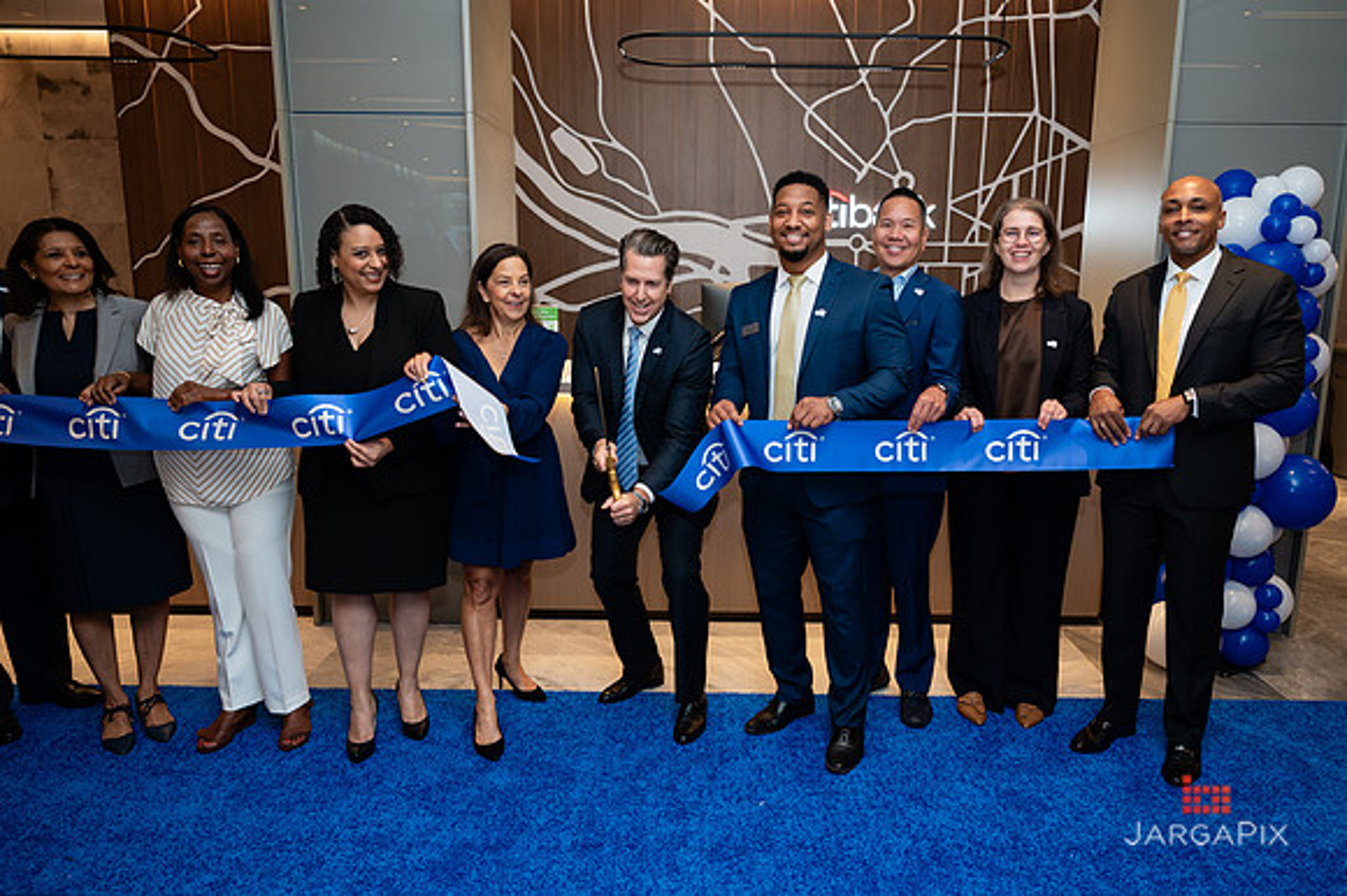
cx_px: 716
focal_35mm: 26
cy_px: 448
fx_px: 962
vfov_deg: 49.9
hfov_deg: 69.9
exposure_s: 1/160
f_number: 3.2
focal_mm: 24
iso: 400
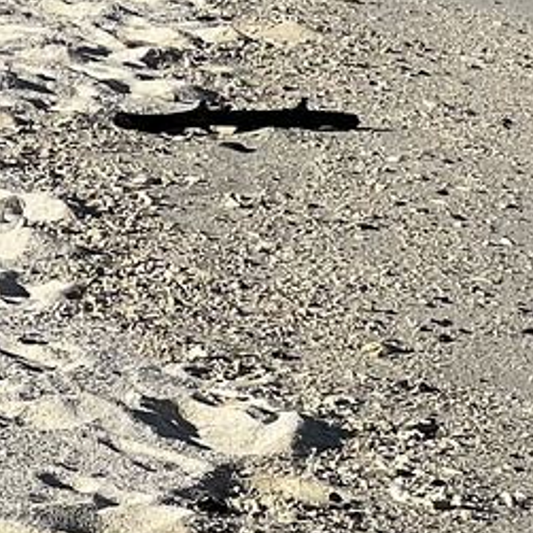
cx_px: 1049
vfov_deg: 4.0
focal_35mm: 434
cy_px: -548
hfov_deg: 4.0
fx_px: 7560
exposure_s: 1/943
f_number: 2.8
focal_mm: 9
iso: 32
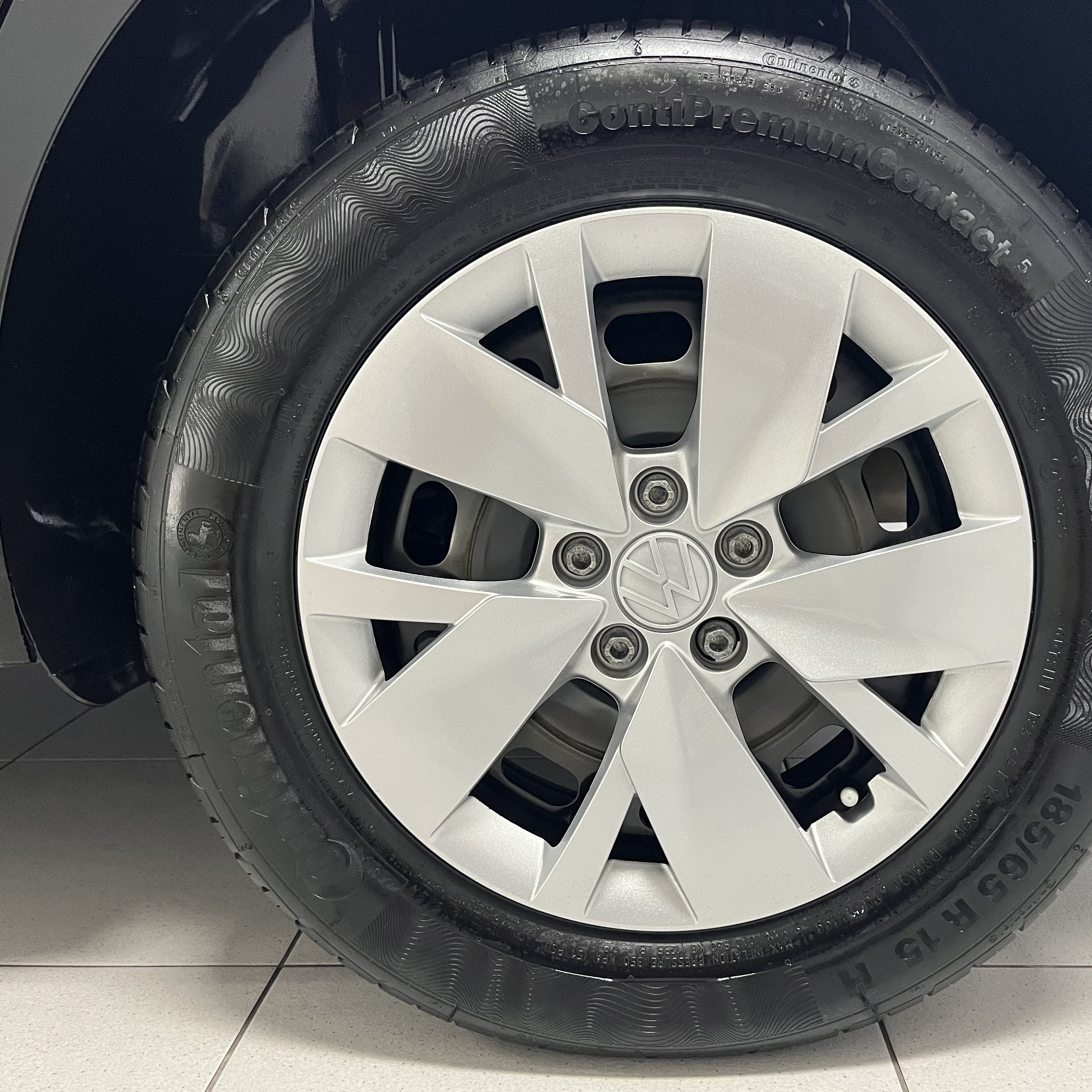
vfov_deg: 52.5
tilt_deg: -10.5
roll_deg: -0.1
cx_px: 634
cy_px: 545
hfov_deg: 52.3
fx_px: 1106
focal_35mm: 31
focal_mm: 5.1
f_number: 1.6
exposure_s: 1/60
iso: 320
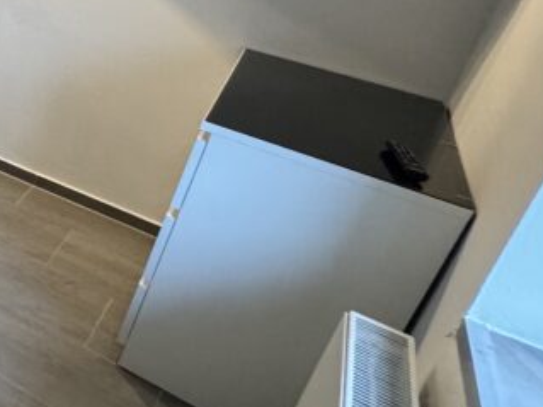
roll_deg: -5.2
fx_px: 706
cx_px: -279
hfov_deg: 27.8
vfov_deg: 30.7
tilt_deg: -20.4
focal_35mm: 45
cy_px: 37
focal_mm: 2.22
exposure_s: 1/50
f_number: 2.2
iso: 250
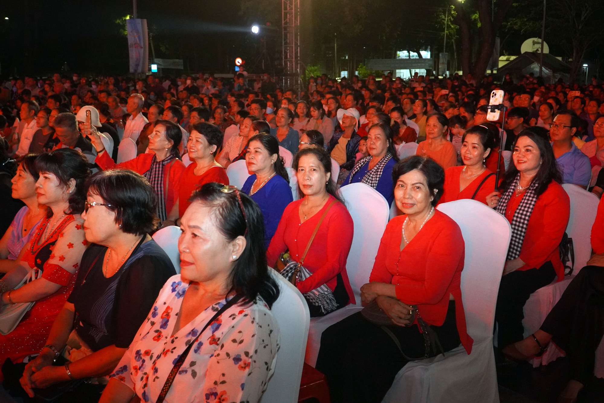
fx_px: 554
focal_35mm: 33
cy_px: 202
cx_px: 302
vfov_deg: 40.0
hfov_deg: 57.2
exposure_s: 1/125
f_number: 4
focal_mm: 22
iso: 3200
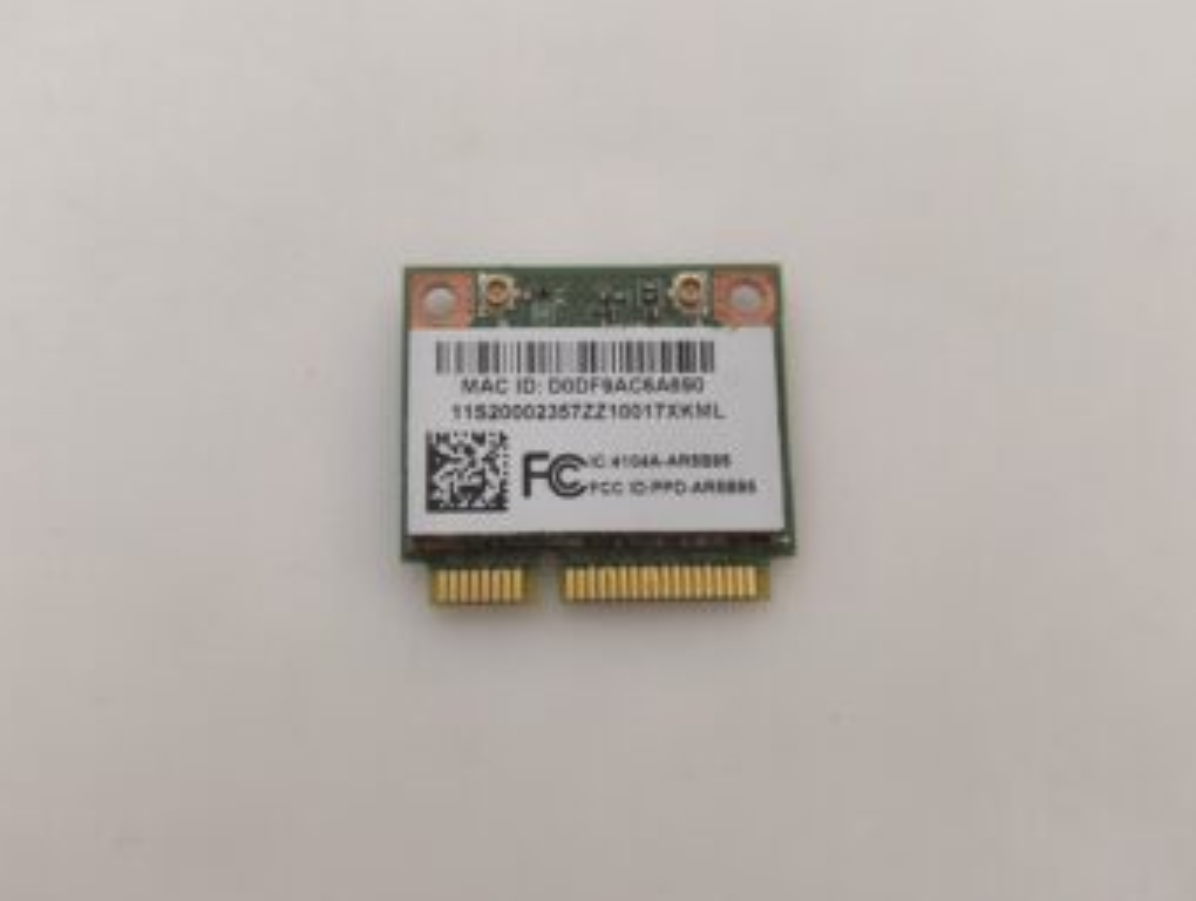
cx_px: 598
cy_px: 456
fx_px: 1246
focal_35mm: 36
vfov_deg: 39.7
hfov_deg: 51.3
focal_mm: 6.57
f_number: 1.6
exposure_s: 1/50
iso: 320
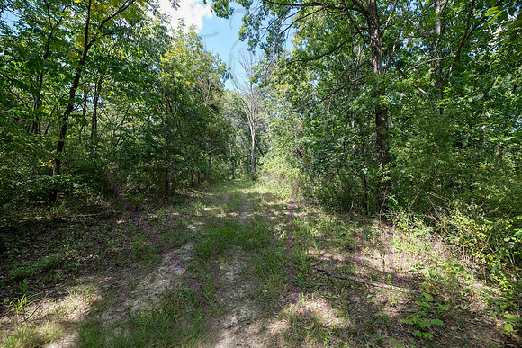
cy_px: 175
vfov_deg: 80.4
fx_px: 206
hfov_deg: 103.4
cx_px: 264
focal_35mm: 14
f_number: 5
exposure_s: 1/250
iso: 320
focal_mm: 14
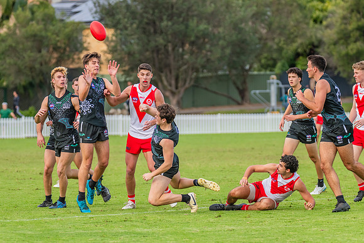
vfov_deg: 5.0
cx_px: 156
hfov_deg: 7.4
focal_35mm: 276
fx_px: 2796
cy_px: 104
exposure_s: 1/1600
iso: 800
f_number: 5
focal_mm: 240
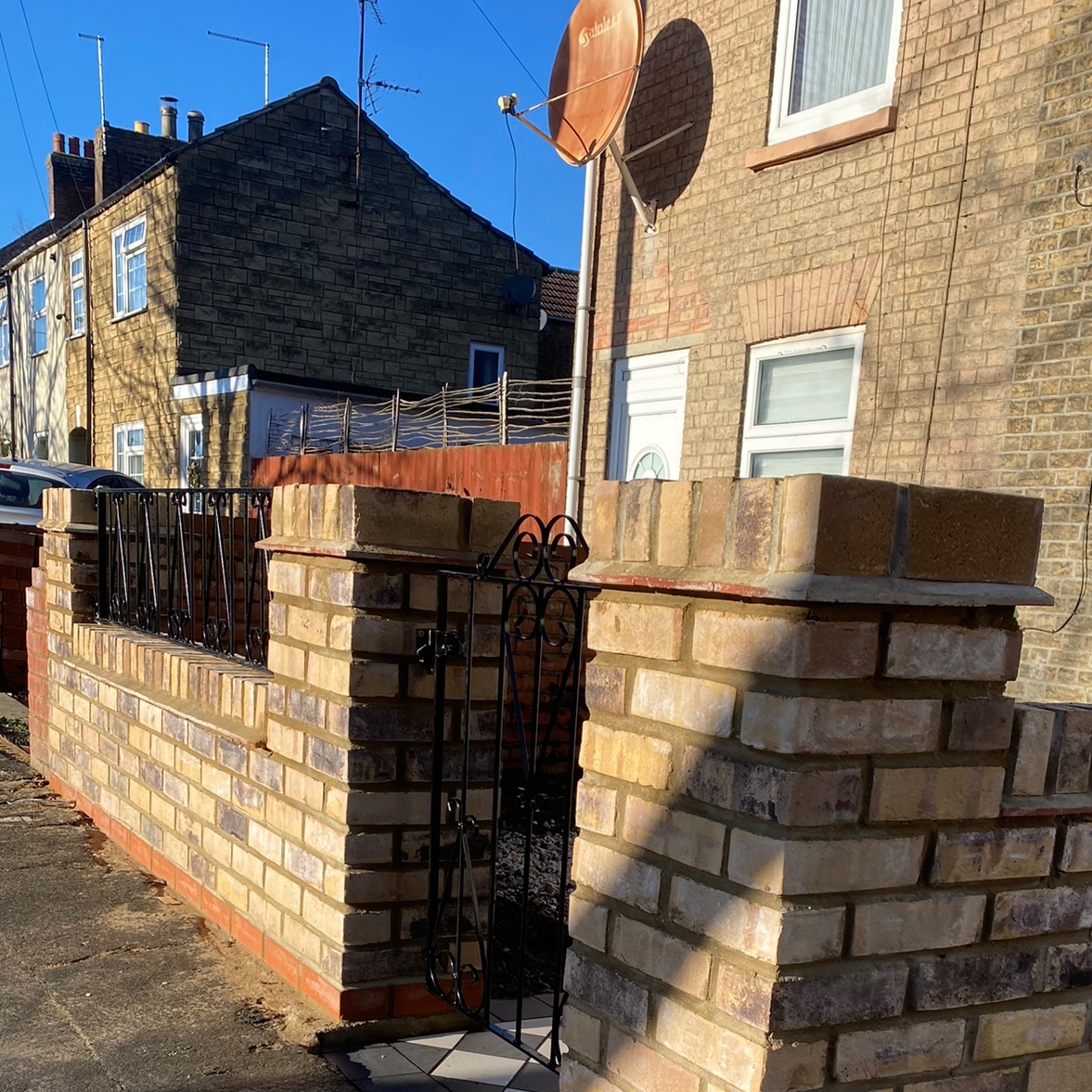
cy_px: 894
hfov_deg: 41.8
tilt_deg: -12.3
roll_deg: -2.6
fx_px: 1428
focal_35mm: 40
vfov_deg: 39.9
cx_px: 572
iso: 32
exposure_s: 1/1808
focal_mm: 4.25
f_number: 1.8
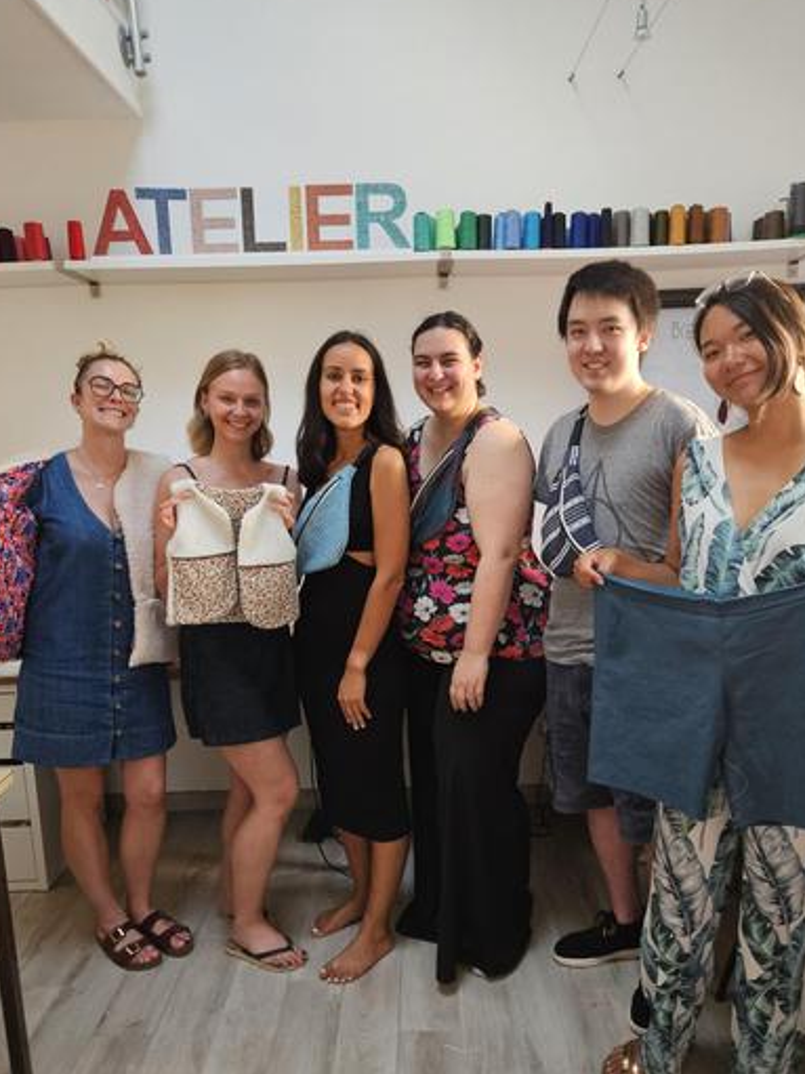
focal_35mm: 27
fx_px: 838
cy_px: 599
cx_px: 414
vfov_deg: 65.1
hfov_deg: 51.3
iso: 320
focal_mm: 5.4
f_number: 1.8
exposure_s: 1/100
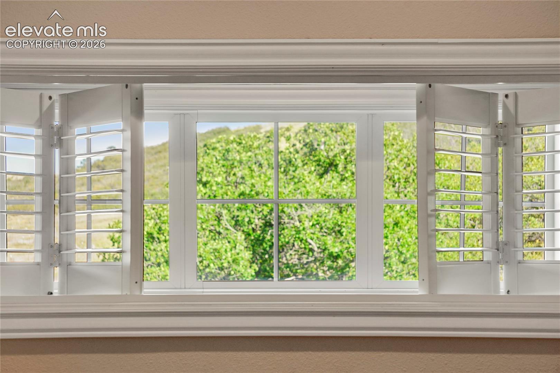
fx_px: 1633
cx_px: 280
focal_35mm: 105
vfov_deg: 13.0
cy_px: 186
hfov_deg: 19.5
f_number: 9
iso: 200
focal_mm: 70
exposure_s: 1/20
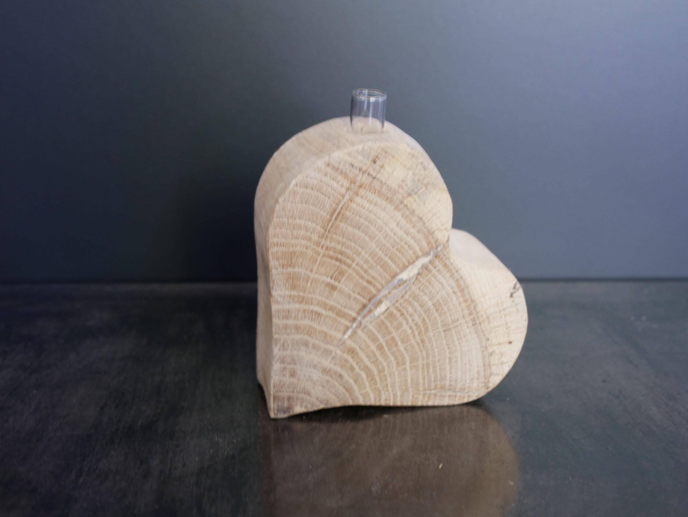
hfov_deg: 38.2
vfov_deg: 29.1
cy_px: 258
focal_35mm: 50
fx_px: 994
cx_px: 344
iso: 400
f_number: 5.1
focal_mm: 25
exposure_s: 1/3.2
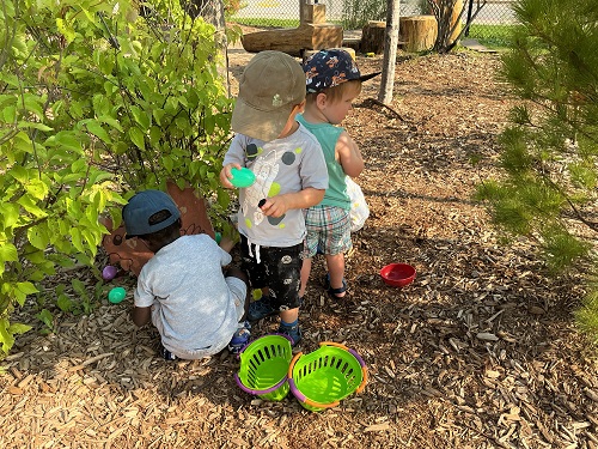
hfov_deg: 61.7
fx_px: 501
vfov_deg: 48.2
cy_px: 224
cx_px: 299
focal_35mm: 29
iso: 25
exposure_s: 1/482
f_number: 1.8
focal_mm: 3
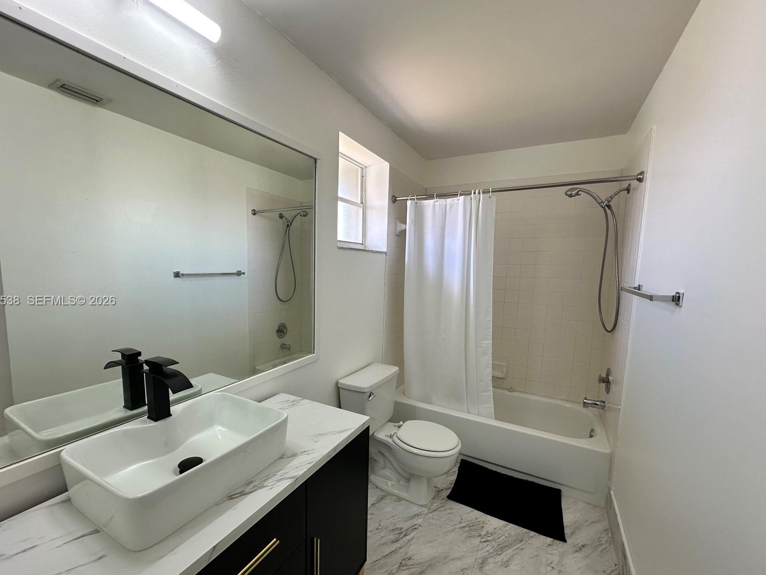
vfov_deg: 81.7
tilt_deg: -5.4
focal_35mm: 15
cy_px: 301
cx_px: 366
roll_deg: -1.3
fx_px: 332
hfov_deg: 98.1
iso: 80
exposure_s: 1/120
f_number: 2.2
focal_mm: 2.22
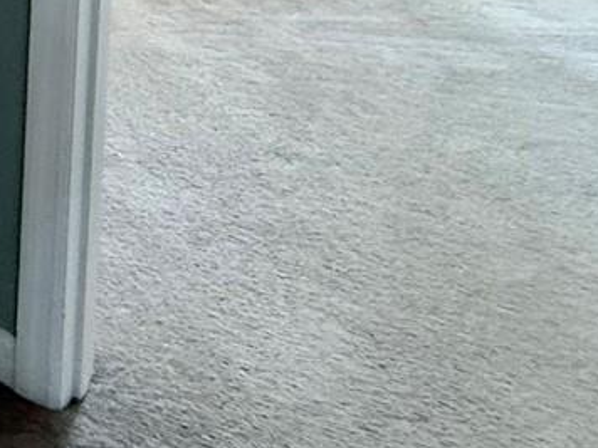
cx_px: -511
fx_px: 1088
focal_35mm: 63
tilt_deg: -5.4
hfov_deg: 20.4
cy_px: -352
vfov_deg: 18.4
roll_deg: +1.6
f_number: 2.2
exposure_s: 1/60
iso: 400
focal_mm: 2.22
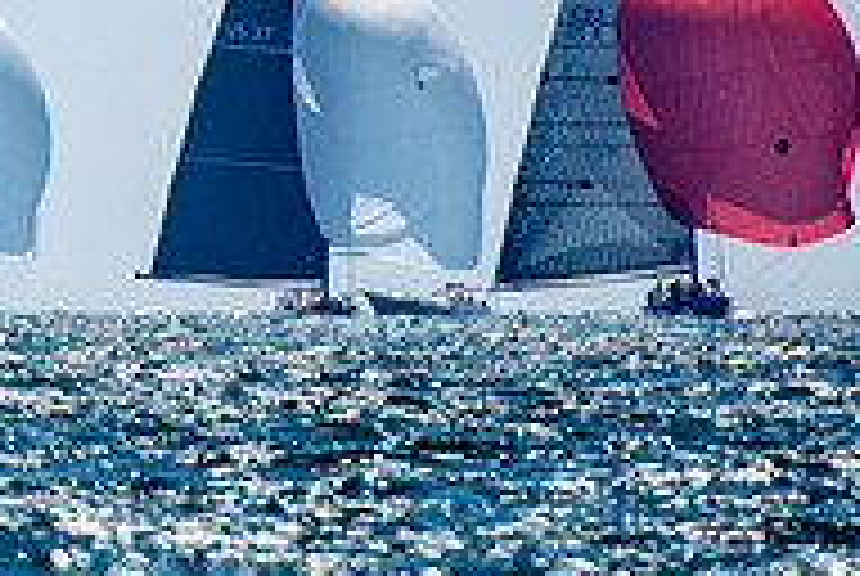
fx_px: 51823
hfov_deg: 1.0
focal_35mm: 2166
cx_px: -424
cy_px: -375
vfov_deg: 0.6
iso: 400
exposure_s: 1/4000
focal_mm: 400
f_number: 5
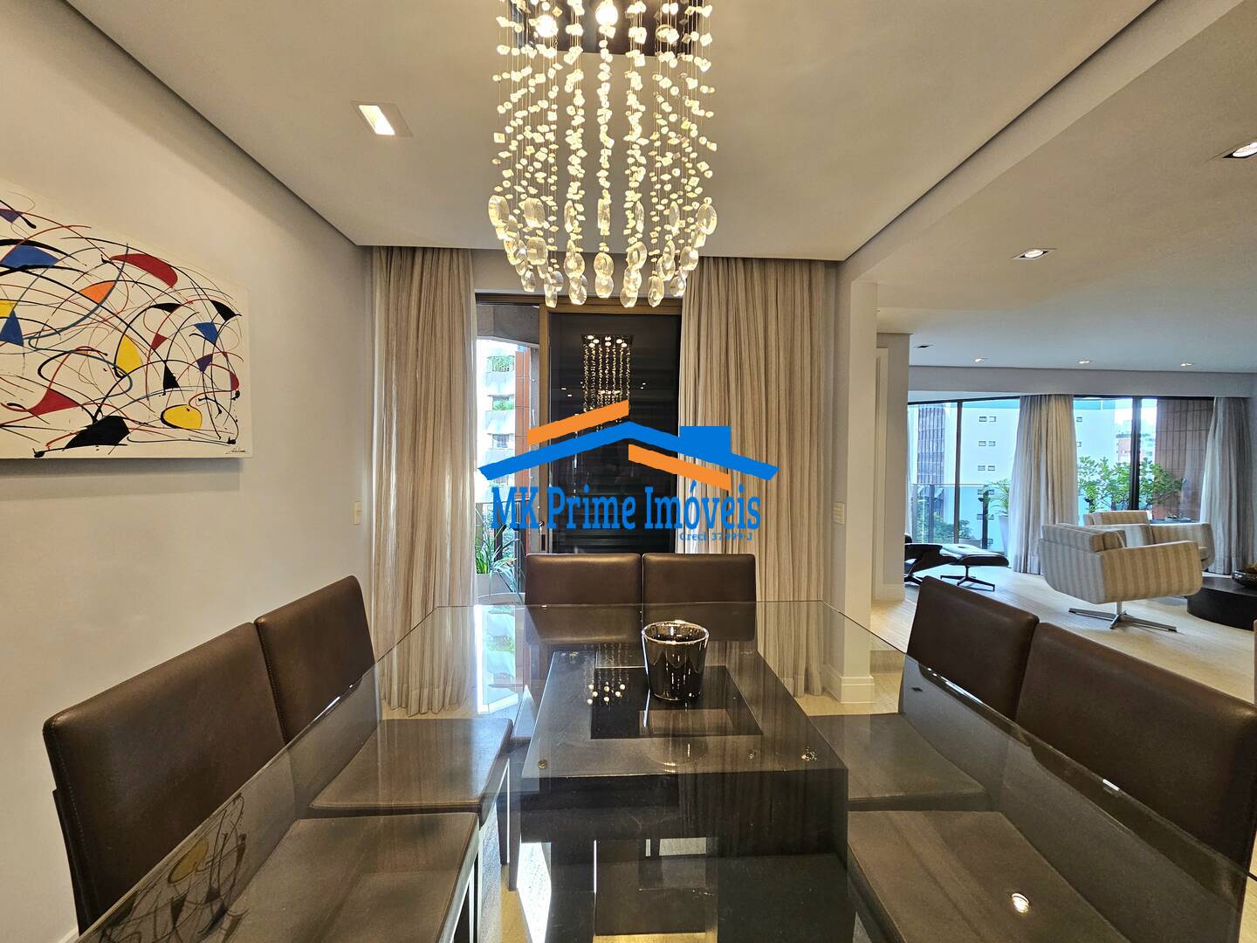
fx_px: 472
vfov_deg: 89.9
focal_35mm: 13
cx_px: 628
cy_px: 472
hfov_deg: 106.2
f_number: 2.2
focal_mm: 2.2
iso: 200
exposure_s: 1/60.2
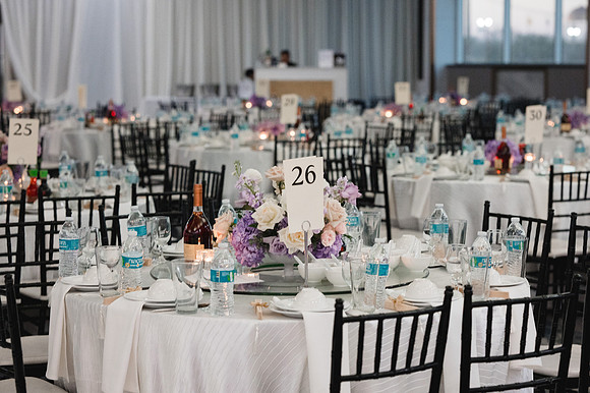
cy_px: 196
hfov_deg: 23.7
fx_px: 1409
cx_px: 295
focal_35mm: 86
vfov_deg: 15.9
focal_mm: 85
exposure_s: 1/250
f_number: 4
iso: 5000
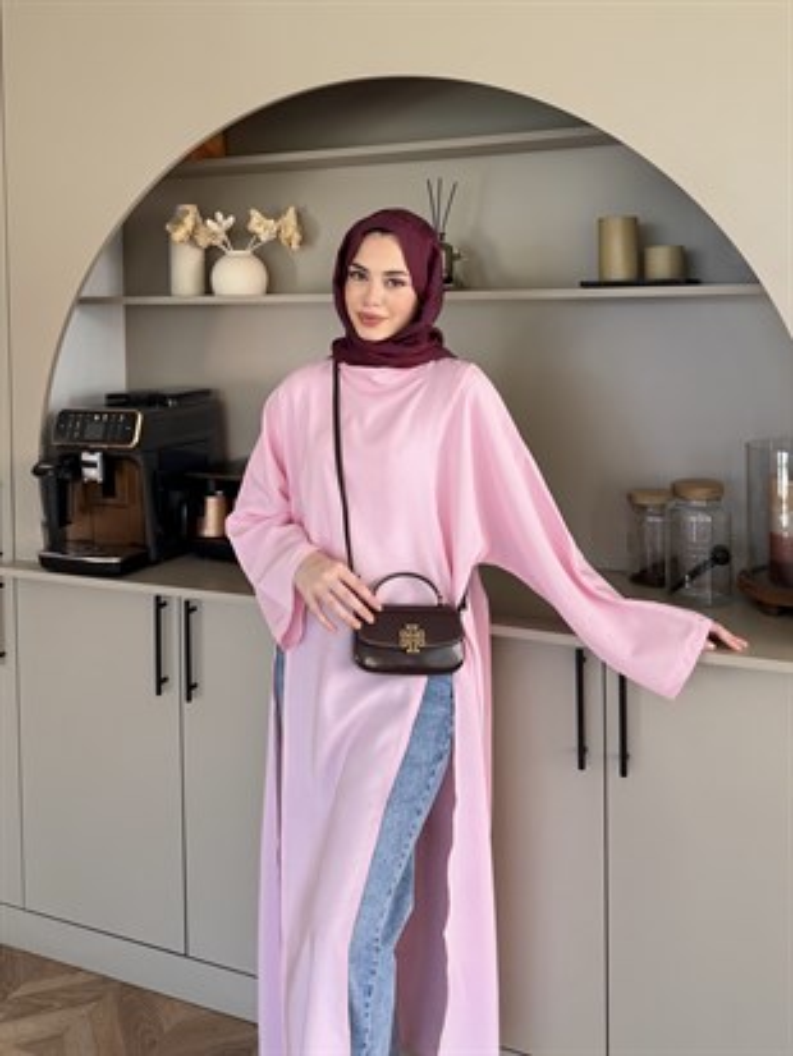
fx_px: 733
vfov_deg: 71.6
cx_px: 396
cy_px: 528
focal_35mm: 24
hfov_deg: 56.8
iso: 125
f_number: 1.78
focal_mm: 6.76
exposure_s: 1/121
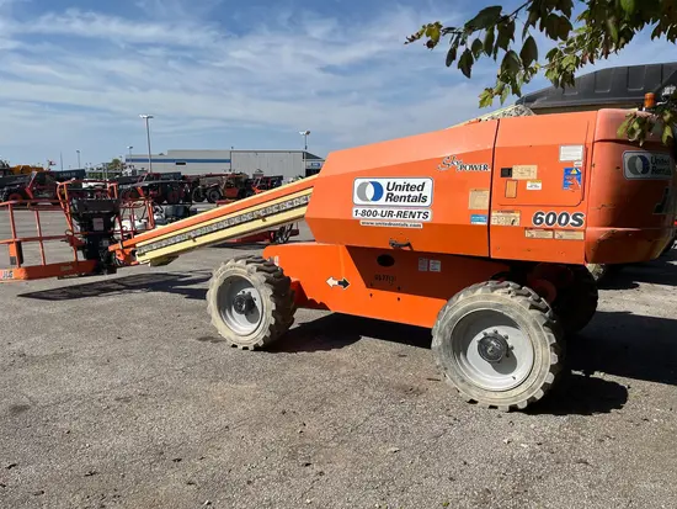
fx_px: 509
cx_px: 338
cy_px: 254
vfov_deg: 53.1
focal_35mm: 26
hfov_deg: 67.3
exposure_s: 1/4854
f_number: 1.6
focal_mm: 5.1
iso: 50
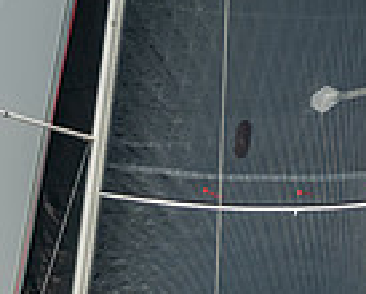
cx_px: -178
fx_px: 10739
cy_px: 567
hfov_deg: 2.0
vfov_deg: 1.6
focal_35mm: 990
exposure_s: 1/800
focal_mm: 200
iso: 320
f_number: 6.3
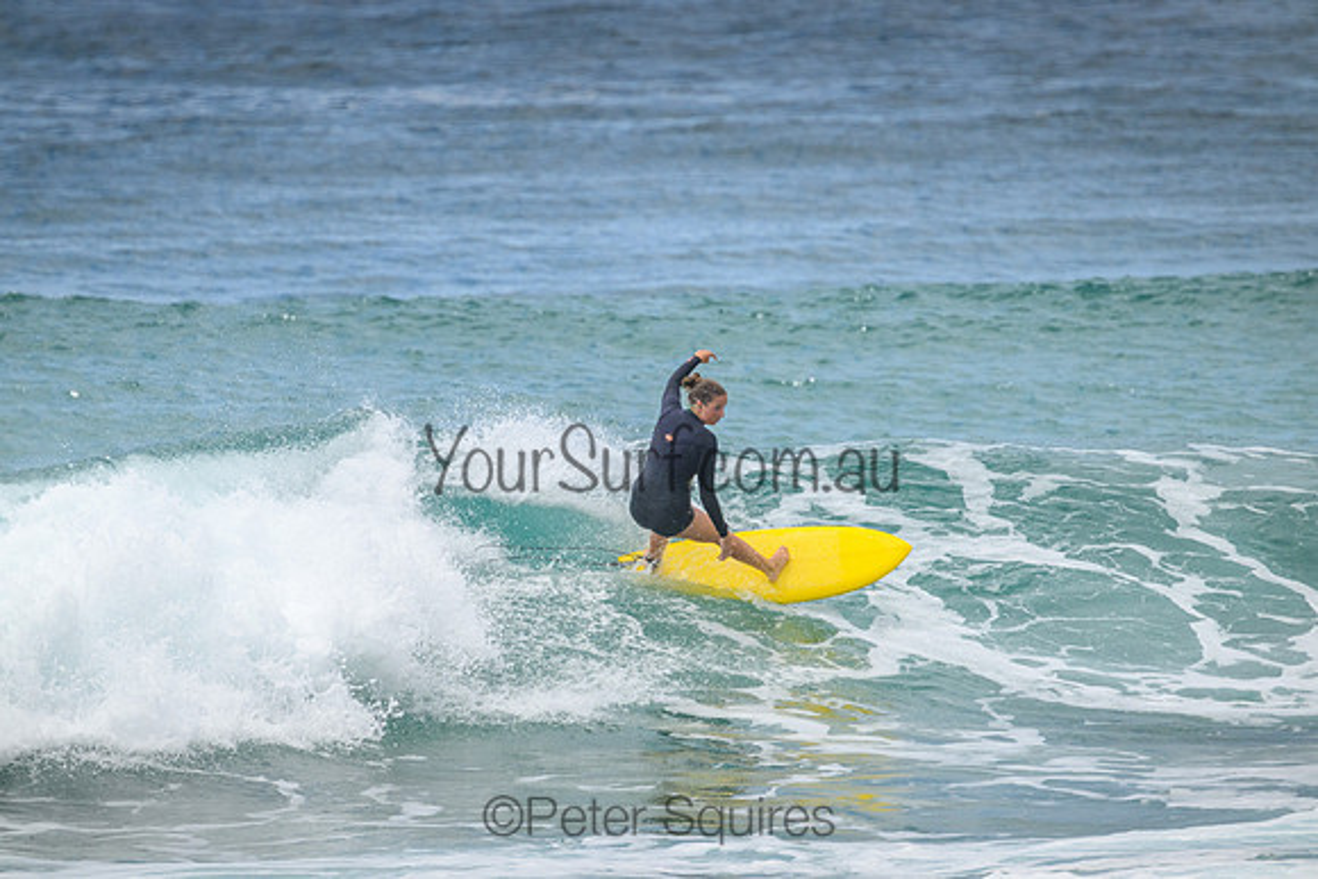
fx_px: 29294
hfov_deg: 2.6
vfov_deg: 1.7
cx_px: 659
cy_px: 440
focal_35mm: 800
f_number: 11
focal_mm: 800
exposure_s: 1/3200
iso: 1250
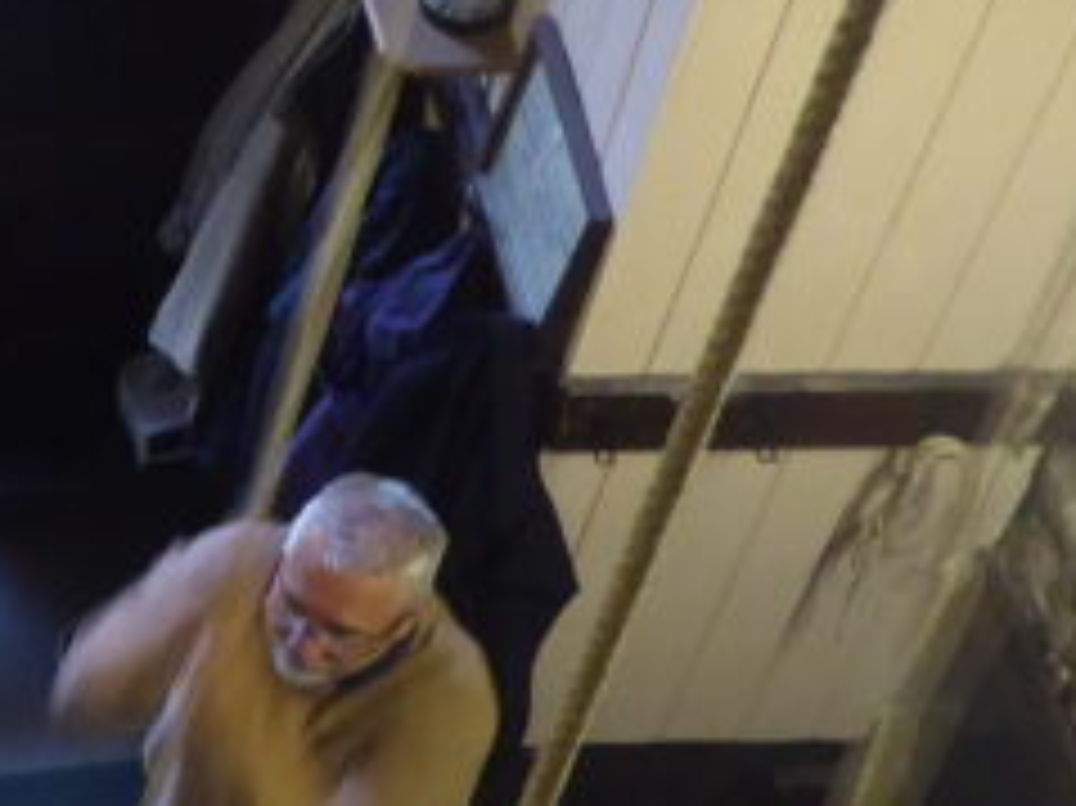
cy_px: 545
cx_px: -450
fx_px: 3324
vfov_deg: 13.8
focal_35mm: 107
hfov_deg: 16.9
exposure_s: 1/10
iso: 400
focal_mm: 4.3
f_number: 3.3
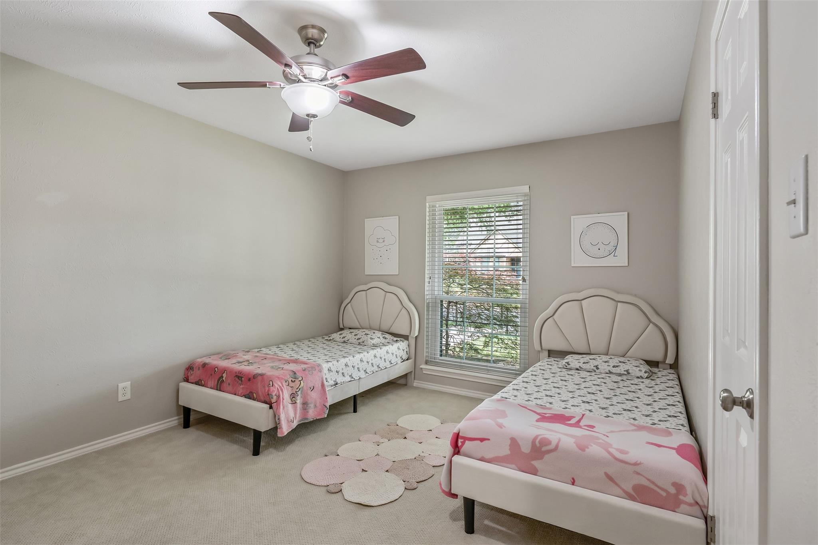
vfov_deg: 70.4
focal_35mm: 17
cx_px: 409
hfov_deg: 93.3
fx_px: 386
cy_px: 272
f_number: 8
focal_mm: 17
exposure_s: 1/8
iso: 800
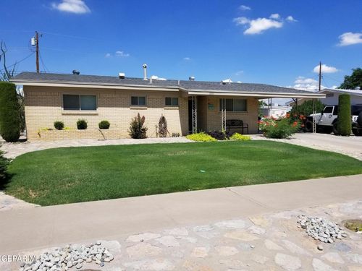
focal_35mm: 26
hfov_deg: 67.3
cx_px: 181
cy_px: 136
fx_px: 272
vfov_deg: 53.1
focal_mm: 4.3
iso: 50
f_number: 1.7
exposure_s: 1/3688
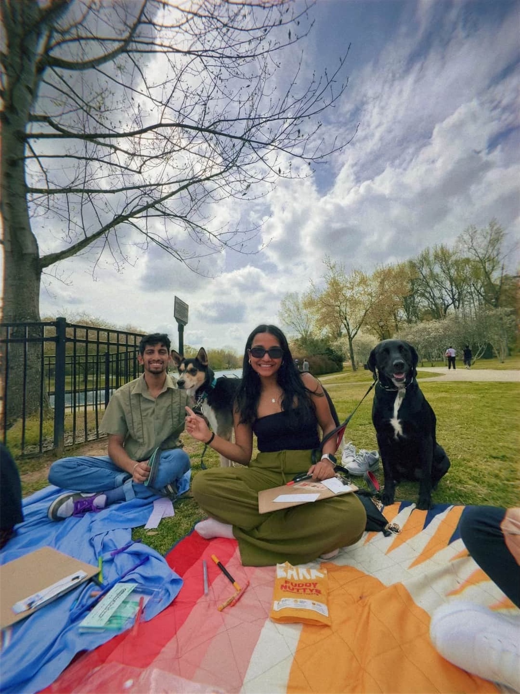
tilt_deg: +2.0
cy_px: 347
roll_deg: +1.2
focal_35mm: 14
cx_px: 260
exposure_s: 1/2451
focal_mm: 2.22
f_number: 2.2
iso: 40
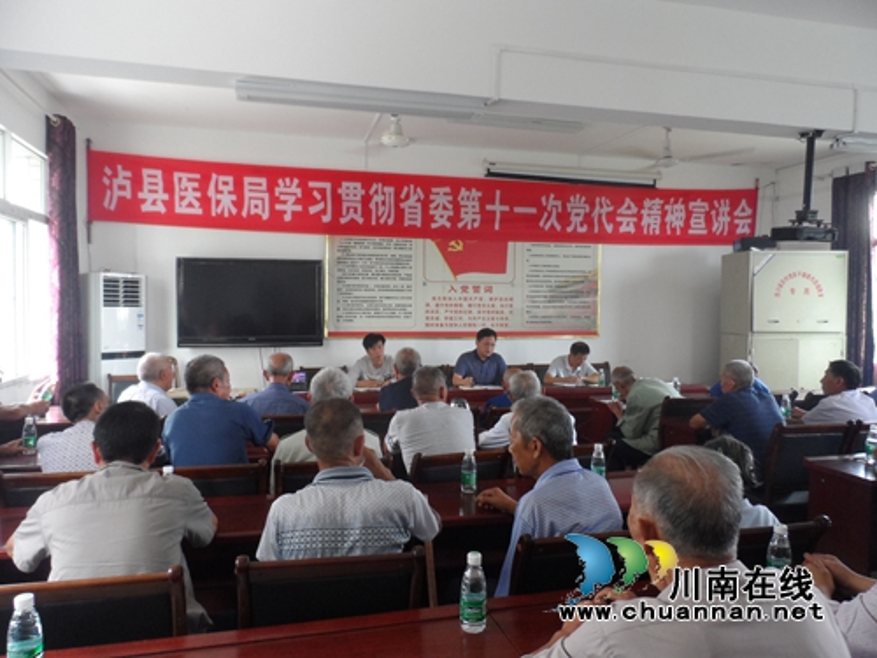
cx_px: 438
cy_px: 329
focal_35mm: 24
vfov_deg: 56.8
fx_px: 608
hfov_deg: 71.6
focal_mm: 4
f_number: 3.2
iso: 160
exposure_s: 1/30
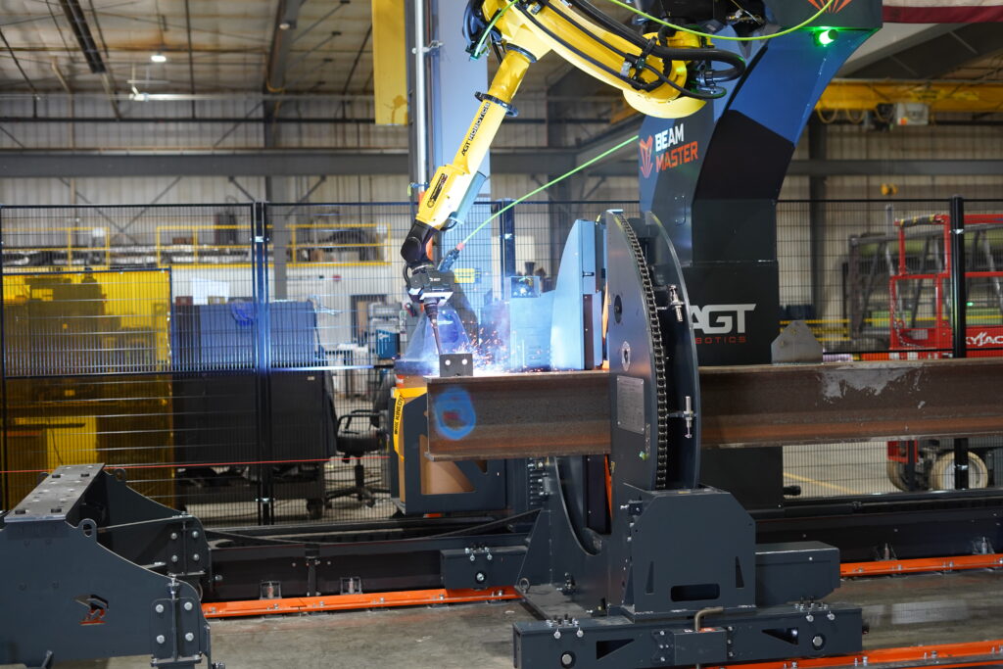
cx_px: 502
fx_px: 1393
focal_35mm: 50
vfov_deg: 27.0
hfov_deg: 39.6
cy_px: 334
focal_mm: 50
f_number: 2.8
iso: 1600
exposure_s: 1/160
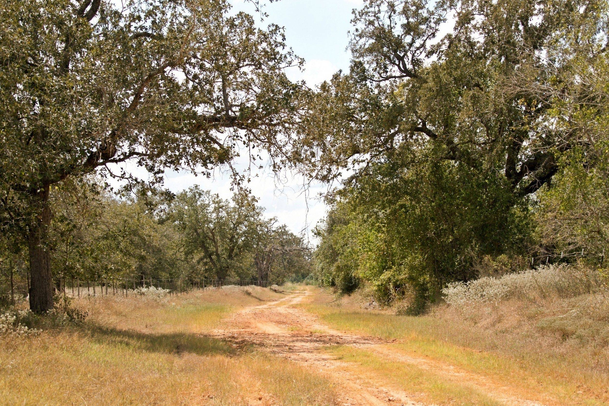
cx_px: 304
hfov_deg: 25.4
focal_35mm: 80
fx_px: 1353
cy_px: 203
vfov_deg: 17.1
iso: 100
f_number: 5.6
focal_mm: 53.6
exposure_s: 1/400
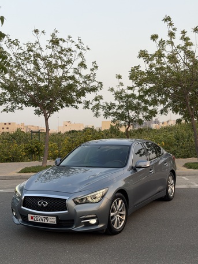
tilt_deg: +0.3
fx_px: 366
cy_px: 132
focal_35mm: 48
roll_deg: +1.4
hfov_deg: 30.3
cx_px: 99
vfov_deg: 39.6
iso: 64
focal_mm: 6.76
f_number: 1.78
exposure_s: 1/309
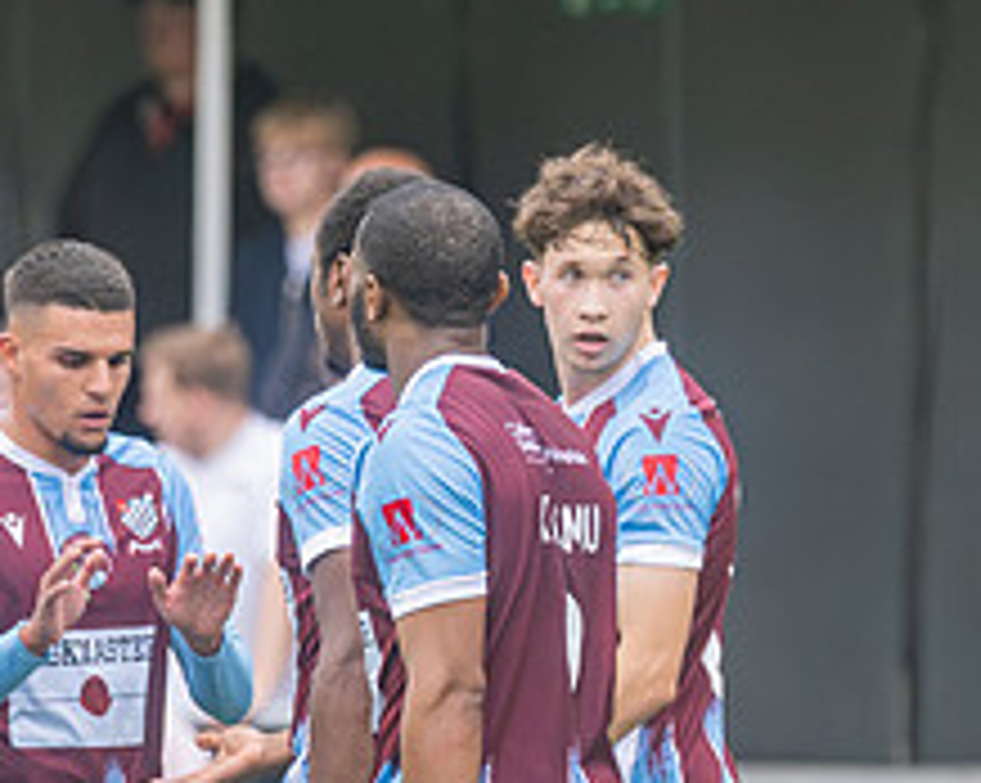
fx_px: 33562
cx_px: 127
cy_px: 768
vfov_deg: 1.3
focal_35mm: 1157
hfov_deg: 1.7
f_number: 2.8
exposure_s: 1/1250
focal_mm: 240
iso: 800
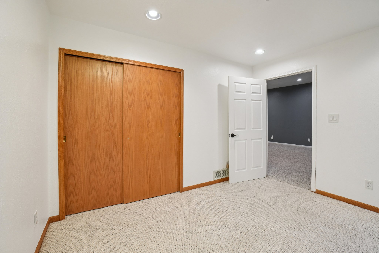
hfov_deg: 100.4
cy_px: 126
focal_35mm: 15
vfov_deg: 77.3
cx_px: 190
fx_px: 158
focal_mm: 10
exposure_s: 1/13
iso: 400
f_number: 8
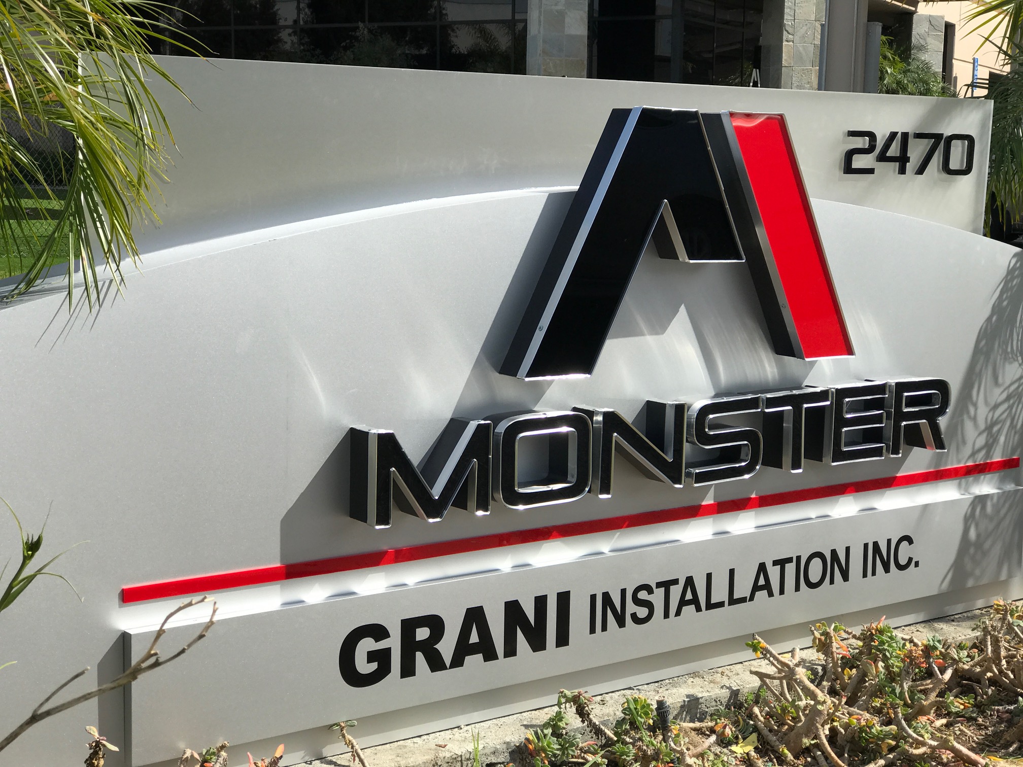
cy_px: 384
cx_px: 512
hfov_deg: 33.8
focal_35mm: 57
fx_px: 1685
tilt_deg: -6.9
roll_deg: -1.9
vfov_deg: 25.7
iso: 20
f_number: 2.8
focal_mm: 6.6
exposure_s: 1/921
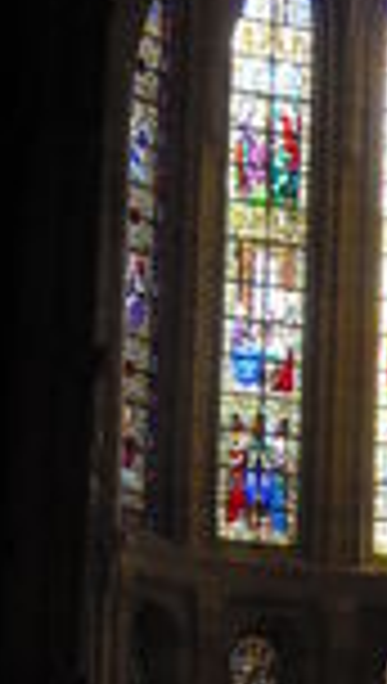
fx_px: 4050
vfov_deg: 9.7
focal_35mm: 223
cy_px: 396
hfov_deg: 5.5
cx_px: 436
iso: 200
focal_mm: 13.02
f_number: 4.7
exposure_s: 1/60
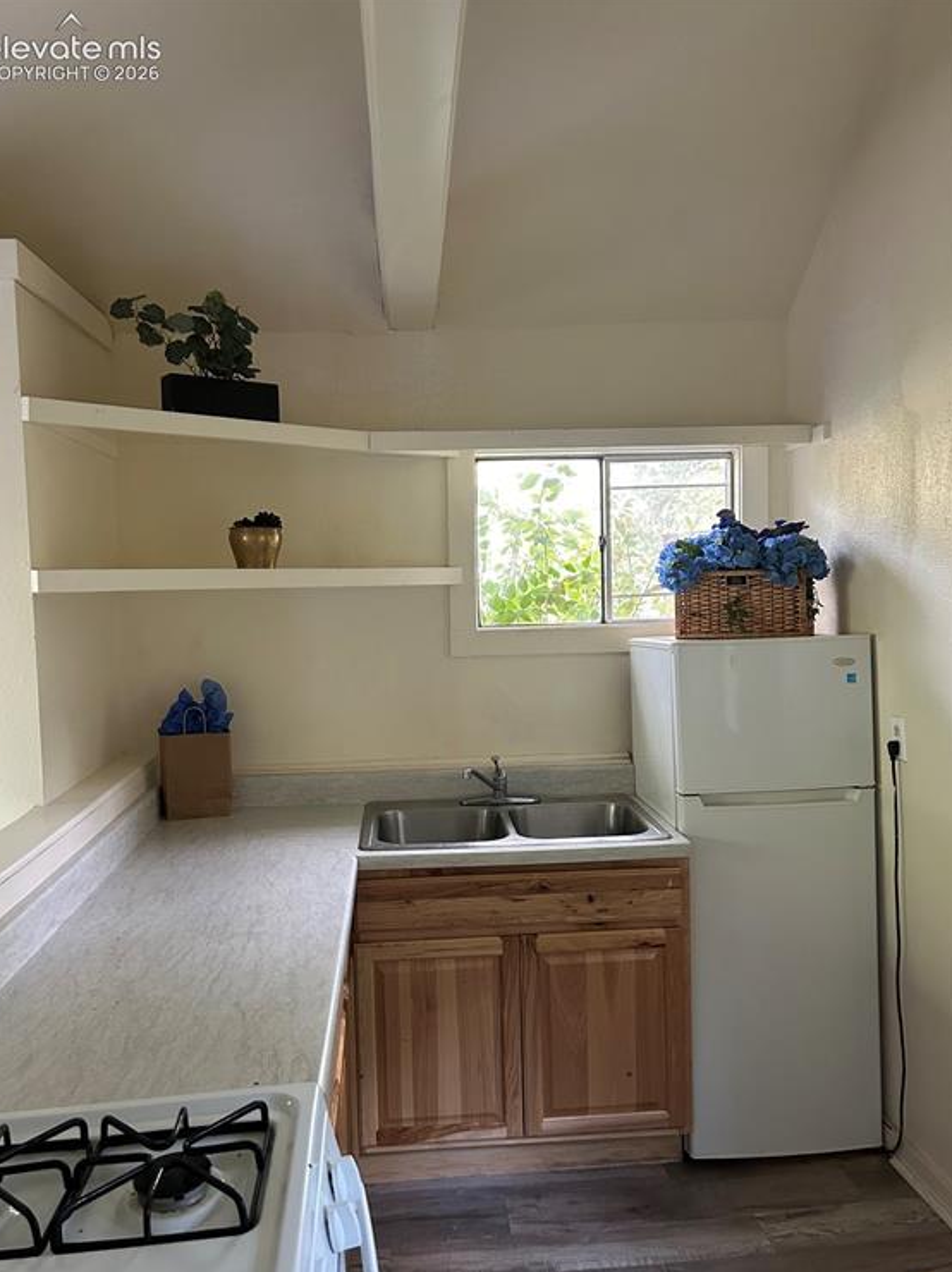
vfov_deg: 65.3
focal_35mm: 27
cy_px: 655
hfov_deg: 51.3
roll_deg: +1.8
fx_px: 991
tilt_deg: -4.6
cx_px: 467
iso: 250
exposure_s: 1/60
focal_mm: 5.7
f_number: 1.5
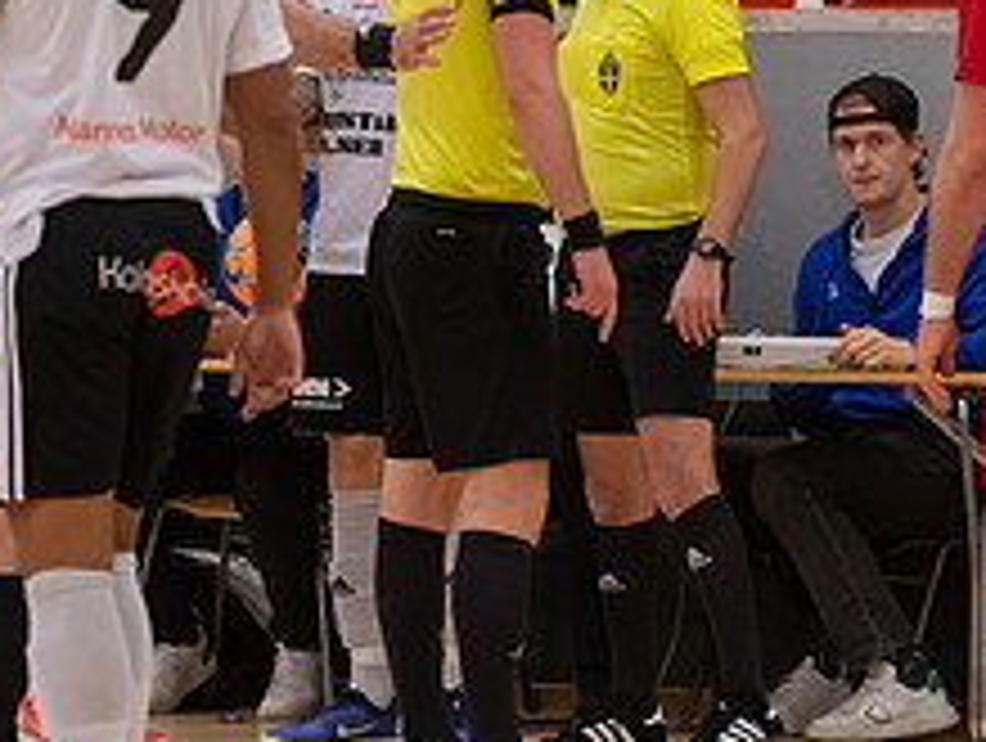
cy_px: 380
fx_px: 12439
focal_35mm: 436
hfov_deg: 4.5
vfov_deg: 3.4
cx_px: 666
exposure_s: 1/800
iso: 1100
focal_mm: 112
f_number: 3.2
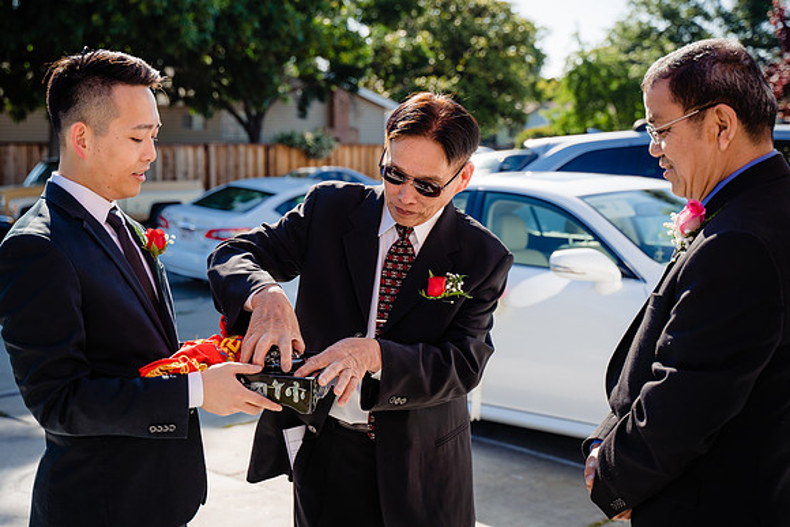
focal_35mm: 50
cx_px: 362
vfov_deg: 27.1
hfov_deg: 39.7
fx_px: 1095
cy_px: 250
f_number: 3.5
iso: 100
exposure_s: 1/640
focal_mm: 45
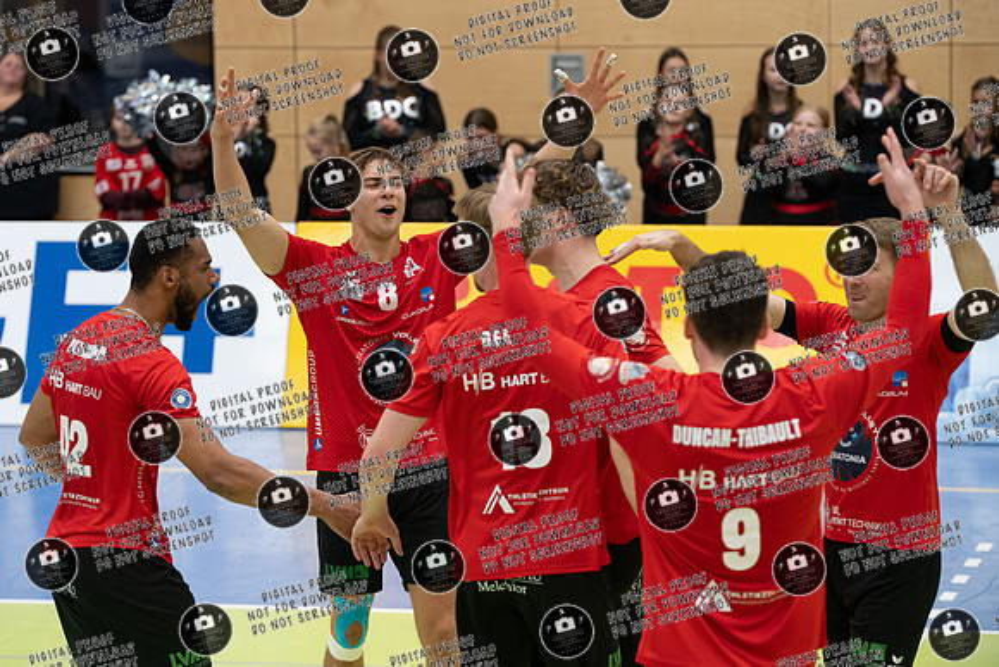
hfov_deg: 13.1
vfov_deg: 8.8
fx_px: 4340
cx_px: 420
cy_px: 281
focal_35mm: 156
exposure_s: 1/1250
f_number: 3.5
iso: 3200
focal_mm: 135
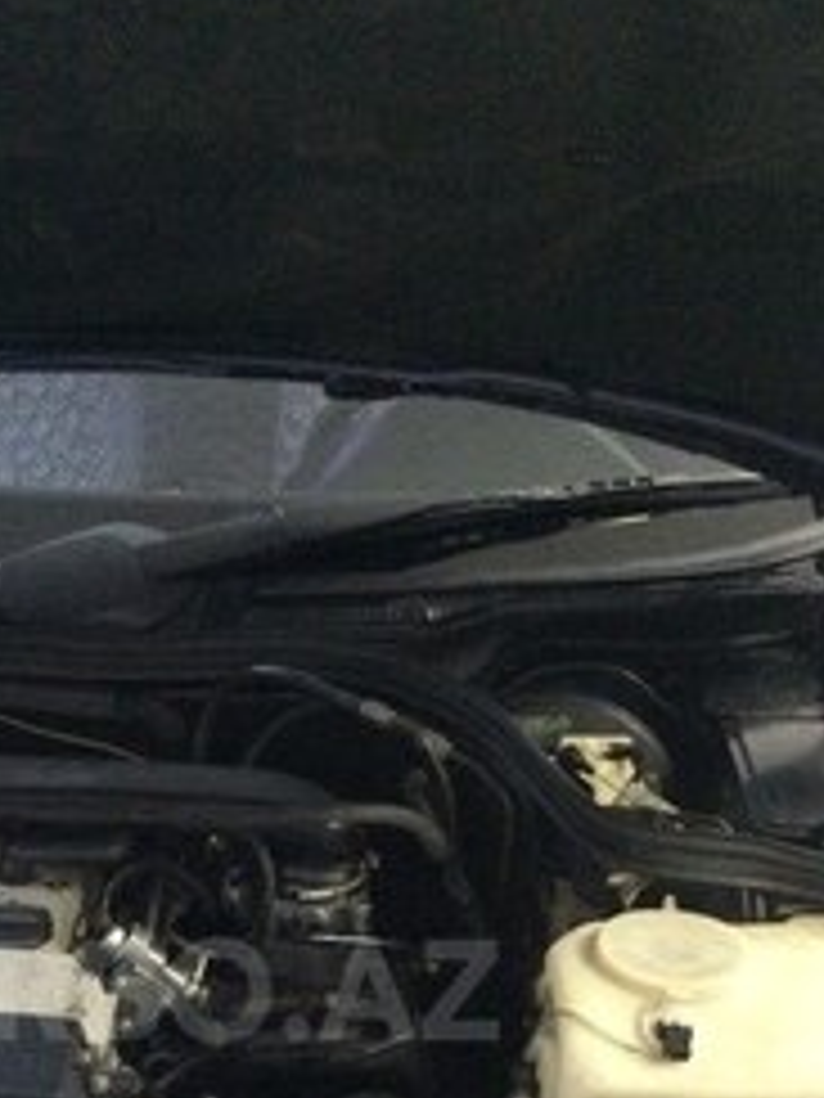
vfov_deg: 31.2
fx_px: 1873
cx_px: 153
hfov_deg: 24.4
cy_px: 990
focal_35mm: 59
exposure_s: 1/17
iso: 320
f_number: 2.2
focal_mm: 4.15
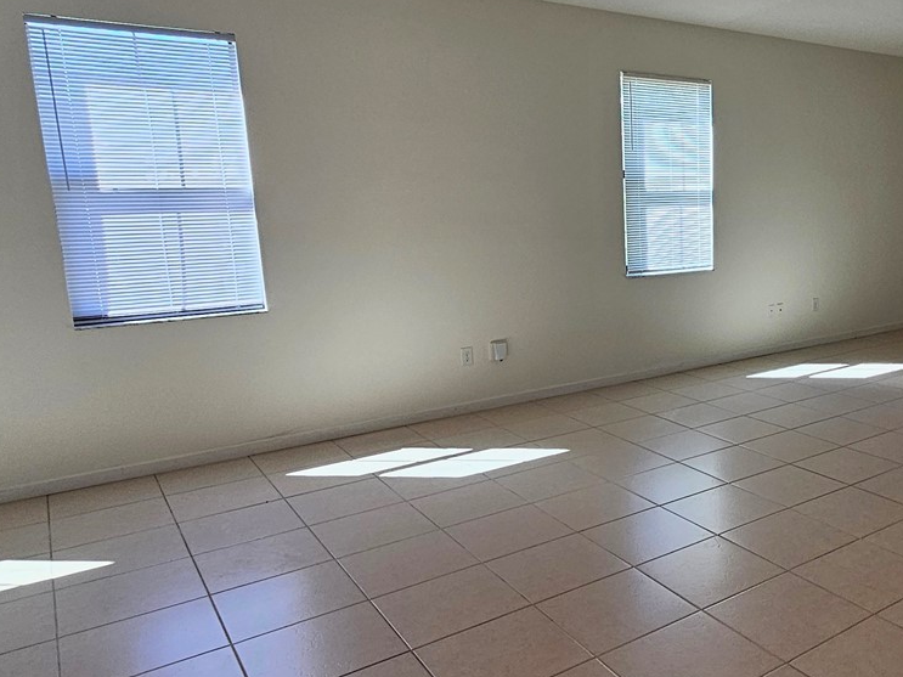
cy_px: 329
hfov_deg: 57.9
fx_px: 730
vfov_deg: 49.7
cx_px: 743
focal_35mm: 28
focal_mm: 2.2
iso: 80
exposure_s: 1/120
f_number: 2.2
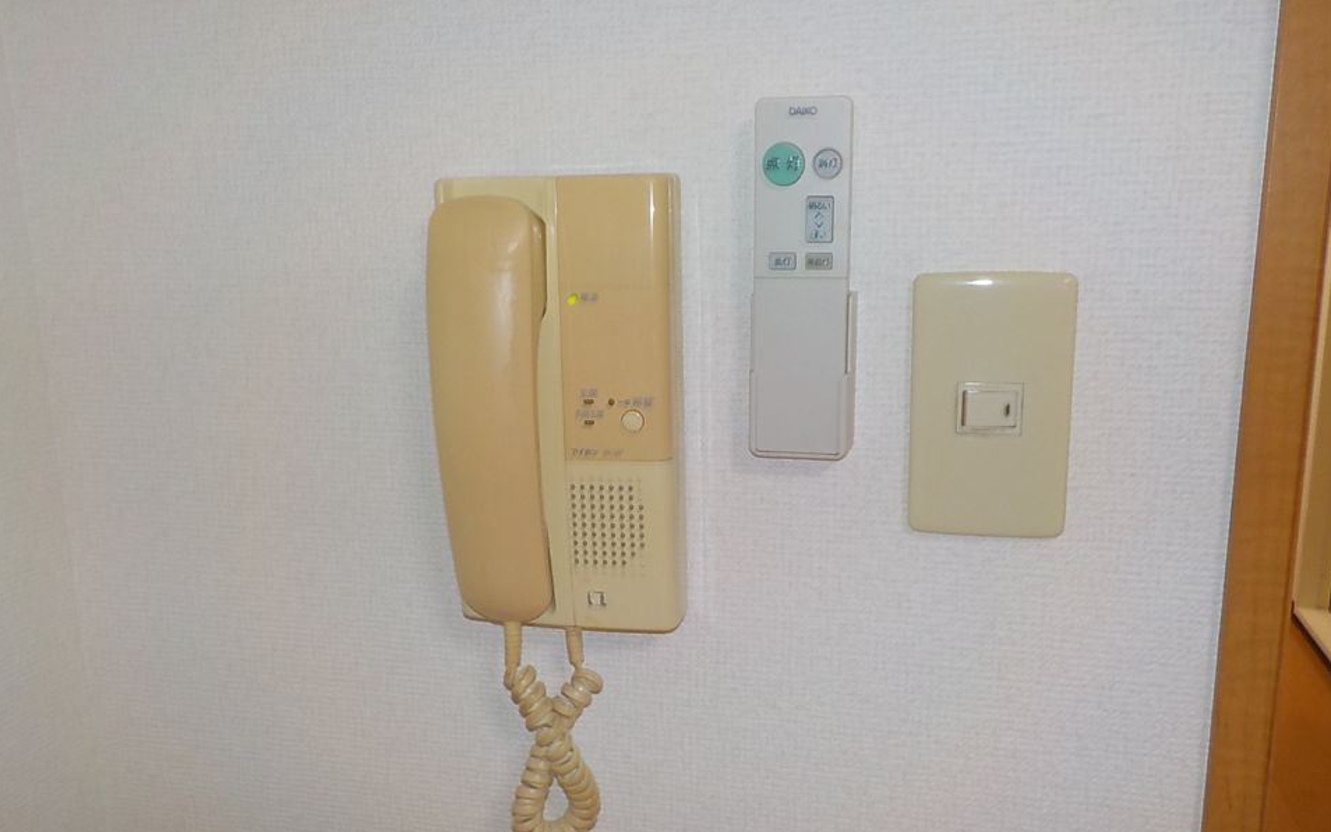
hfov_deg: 59.7
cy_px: 459
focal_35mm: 32
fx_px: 1161
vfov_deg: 39.4
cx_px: 664
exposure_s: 1/30
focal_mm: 4.1
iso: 200
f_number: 3.3
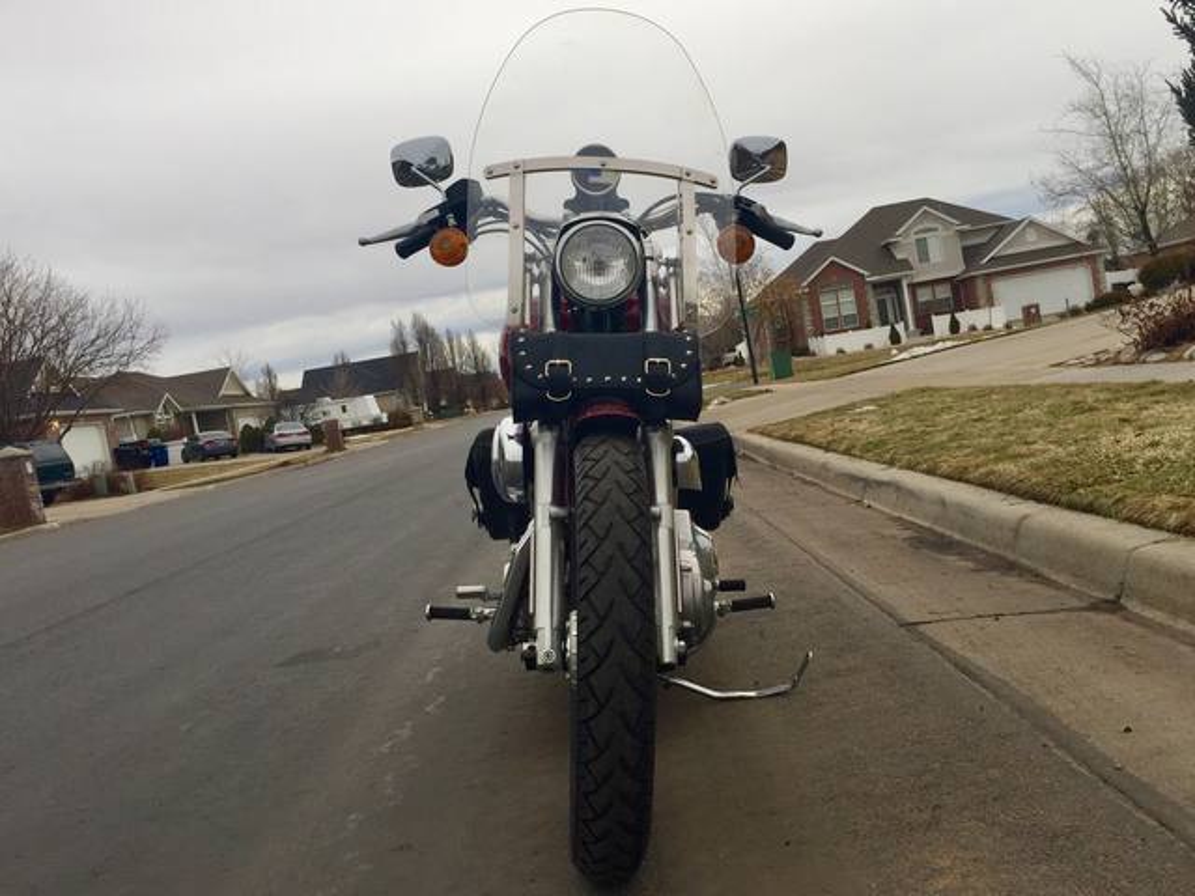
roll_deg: +8.0
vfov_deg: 48.2
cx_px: 598
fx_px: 1001
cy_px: 448
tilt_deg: -2.2
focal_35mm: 29
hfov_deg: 61.7
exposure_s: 1/159
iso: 32
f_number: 2.2
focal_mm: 4.15
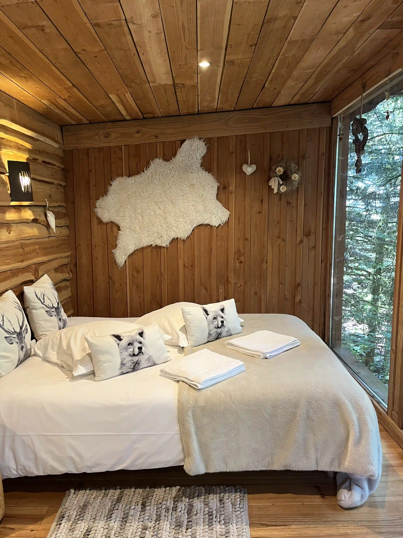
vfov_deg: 67.3
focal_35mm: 26
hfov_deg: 53.1
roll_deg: +0.5
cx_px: 202
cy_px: 269
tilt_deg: -8.6
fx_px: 404
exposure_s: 1/50
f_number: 1.6
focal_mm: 5.1
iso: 160
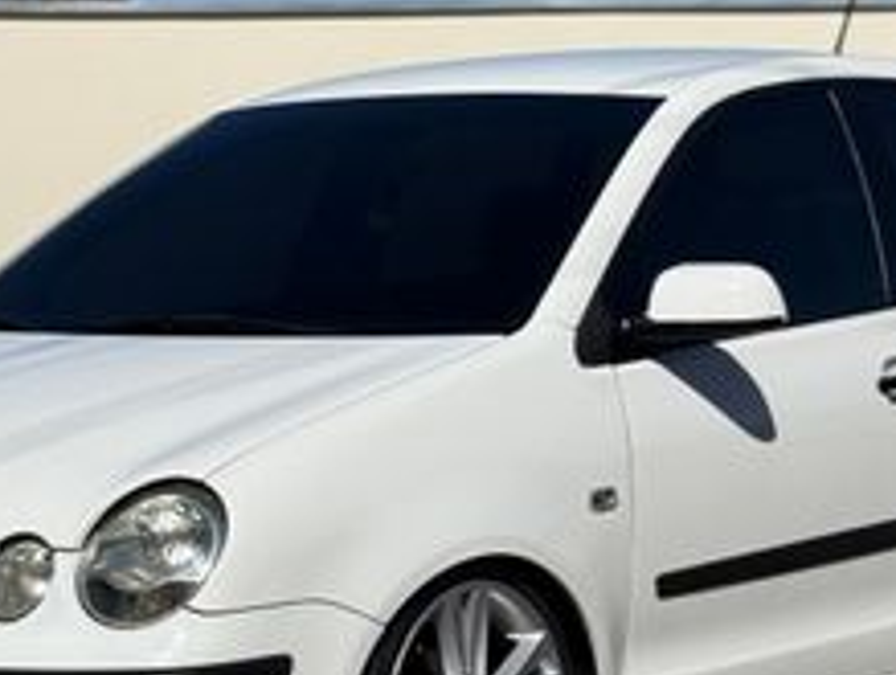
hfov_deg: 19.0
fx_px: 2670
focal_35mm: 103
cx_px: 413
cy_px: 507
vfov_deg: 14.4
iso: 64
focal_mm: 6.76
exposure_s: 1/11364
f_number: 1.78
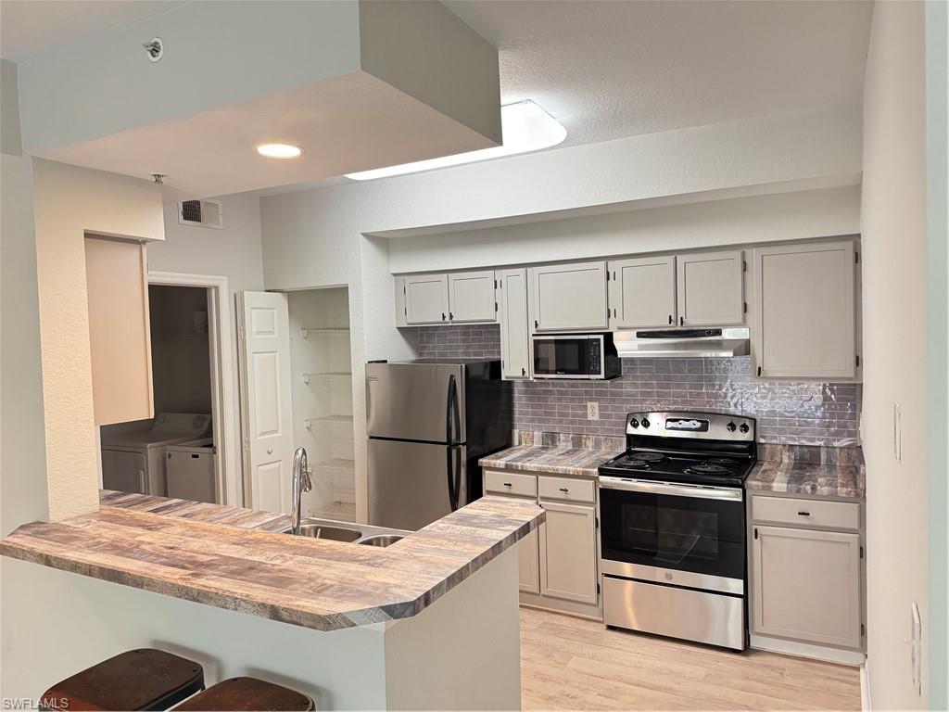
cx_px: 474
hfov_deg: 71.6
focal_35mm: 24
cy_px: 356
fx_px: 658
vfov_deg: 56.8
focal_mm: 6.76
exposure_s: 1/60
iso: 800
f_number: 1.78
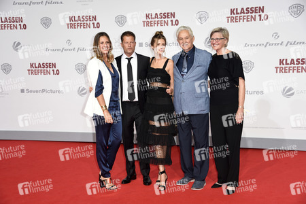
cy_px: 102
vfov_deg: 24.2
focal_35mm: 56
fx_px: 476
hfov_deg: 35.6
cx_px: 153
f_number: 5
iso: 640
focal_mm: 56
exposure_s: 1/250
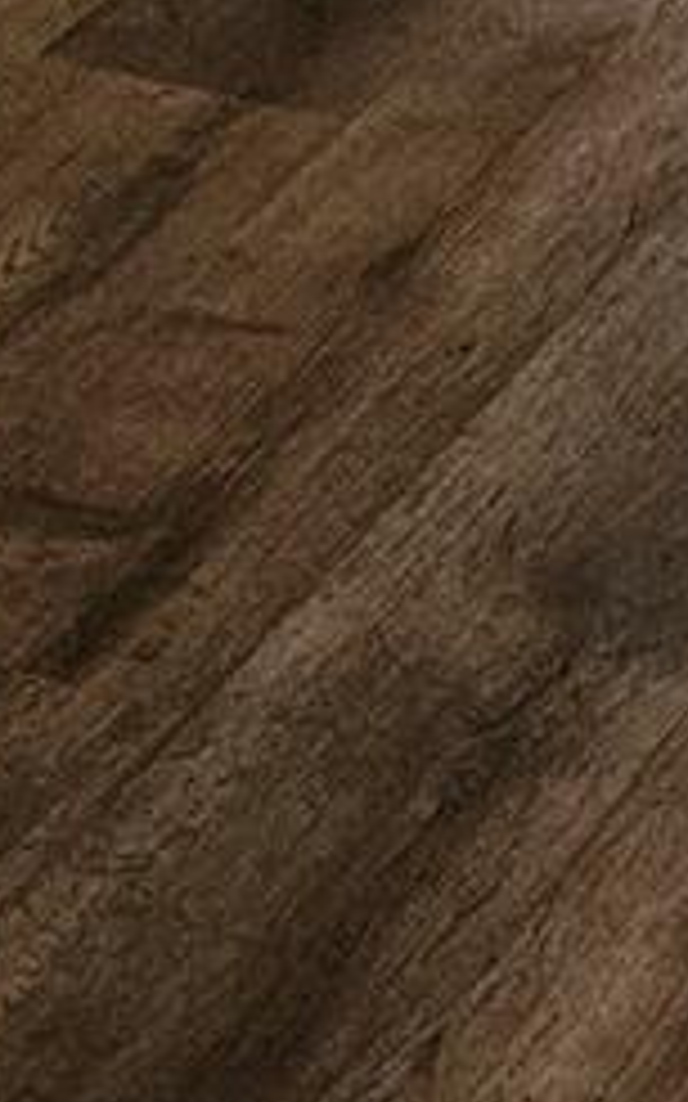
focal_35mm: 153
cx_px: 1592
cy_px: -1957
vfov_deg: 10.6
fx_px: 4593
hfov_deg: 8.0
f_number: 1.8
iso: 250
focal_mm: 5.4
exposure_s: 1/120
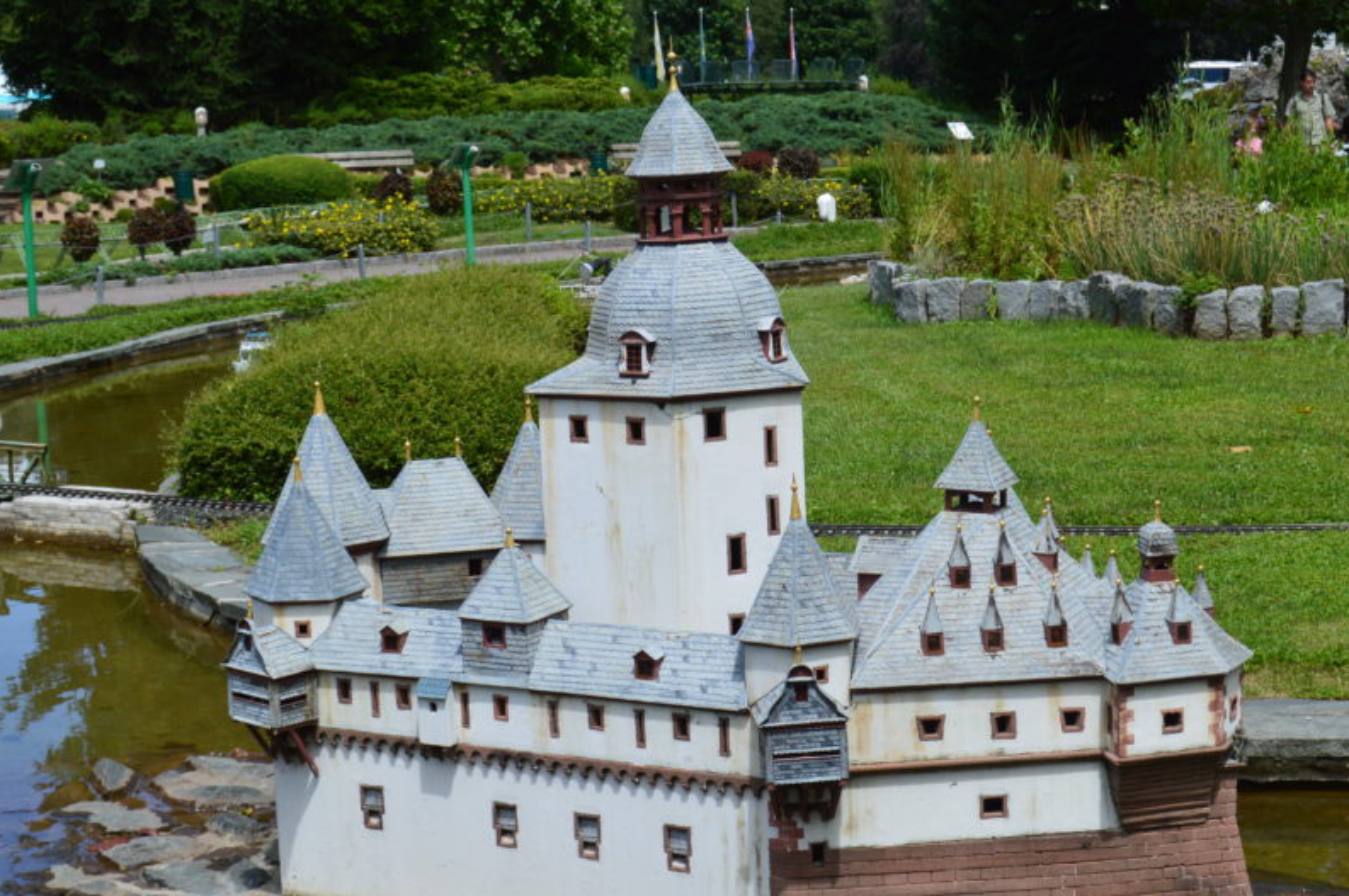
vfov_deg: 21.9
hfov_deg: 32.4
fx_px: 2321
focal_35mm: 62
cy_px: 467
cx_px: 781
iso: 400
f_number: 11
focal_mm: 32
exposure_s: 1/400
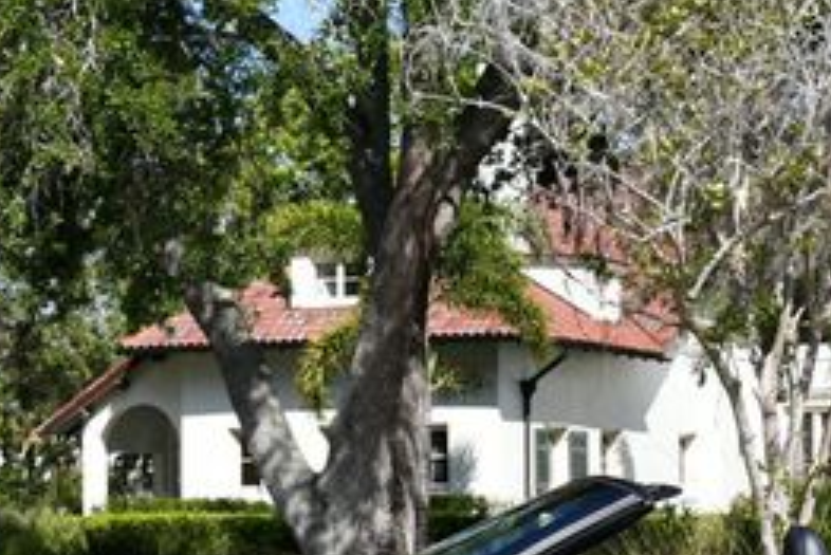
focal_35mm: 127
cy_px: 396
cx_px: 561
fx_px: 2933
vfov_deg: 10.8
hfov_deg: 16.1
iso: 110
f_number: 8
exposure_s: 1/250
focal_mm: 26
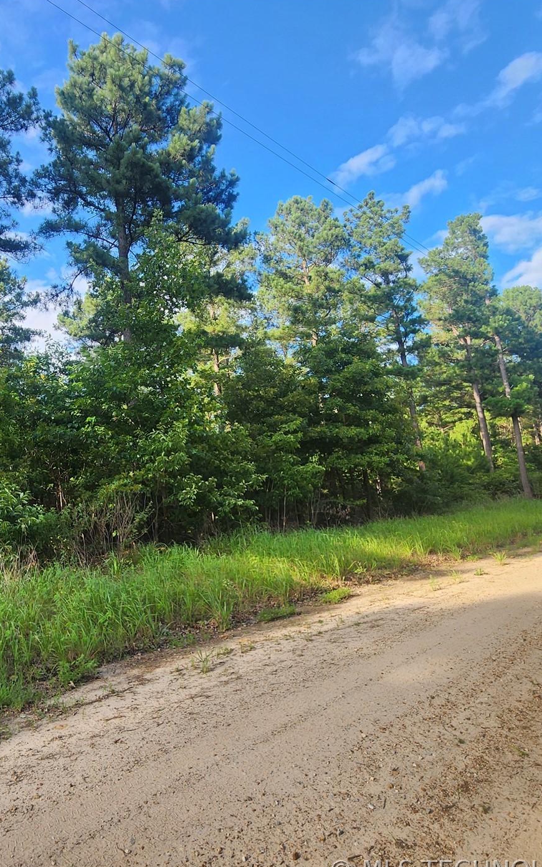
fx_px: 449
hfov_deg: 58.8
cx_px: 134
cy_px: 443
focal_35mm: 19
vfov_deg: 88.0
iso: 50
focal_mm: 2.2
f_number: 2.2
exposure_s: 1/362
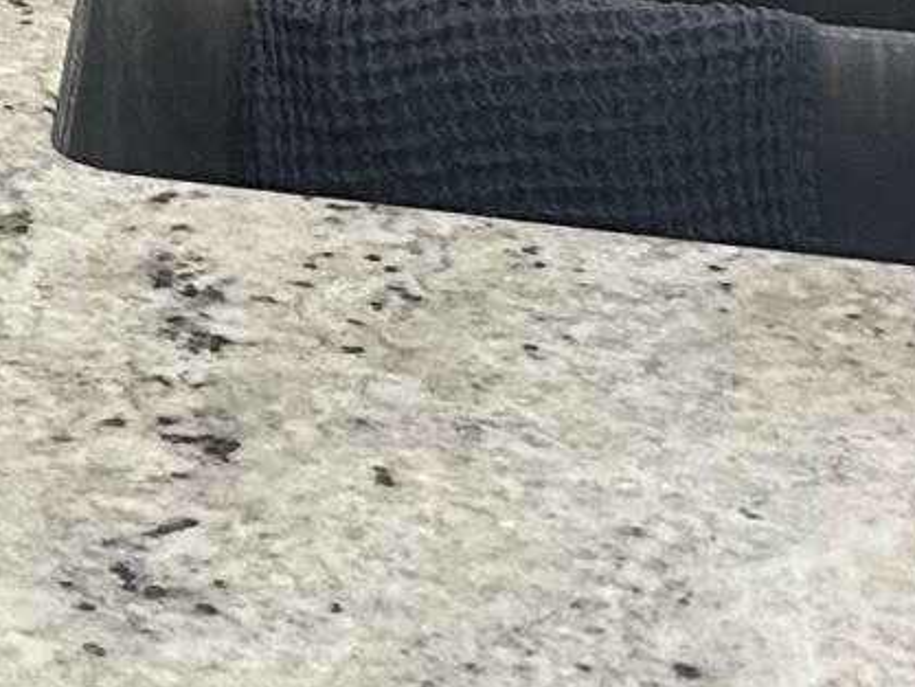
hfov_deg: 9.1
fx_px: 4944
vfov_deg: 7.3
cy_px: -1190
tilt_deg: -6.3
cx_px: -1556
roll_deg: +1.1
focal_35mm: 187
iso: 80
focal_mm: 5.7
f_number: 1.5
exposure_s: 1/60
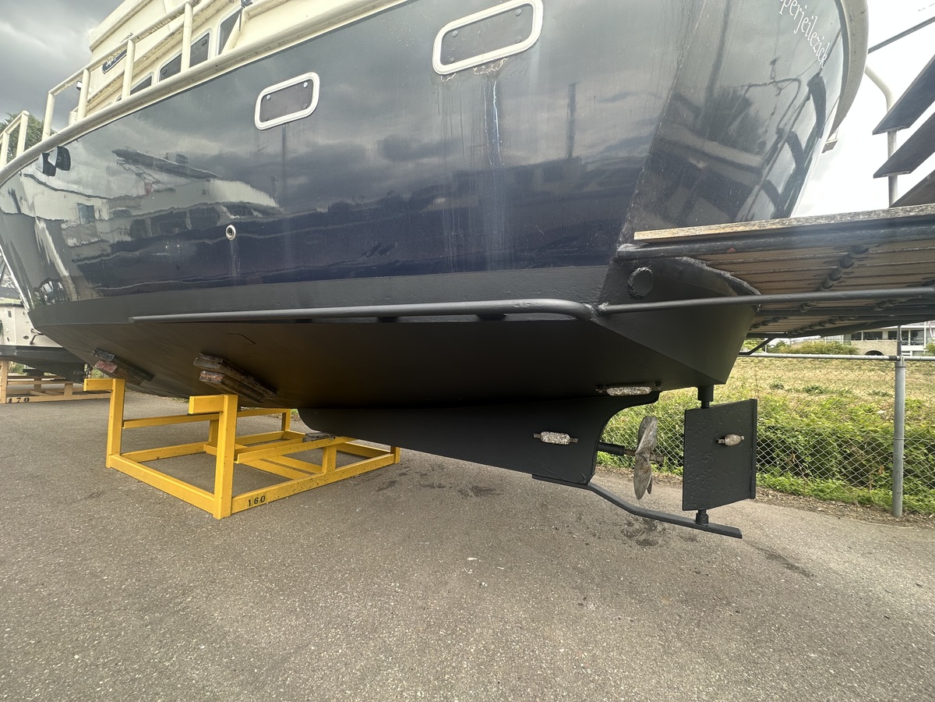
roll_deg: -2.1
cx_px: 468
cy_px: 351
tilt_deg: +1.3
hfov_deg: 102.1
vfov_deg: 85.7
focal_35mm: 14
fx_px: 378
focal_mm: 2.22
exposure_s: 1/143
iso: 40
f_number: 2.2
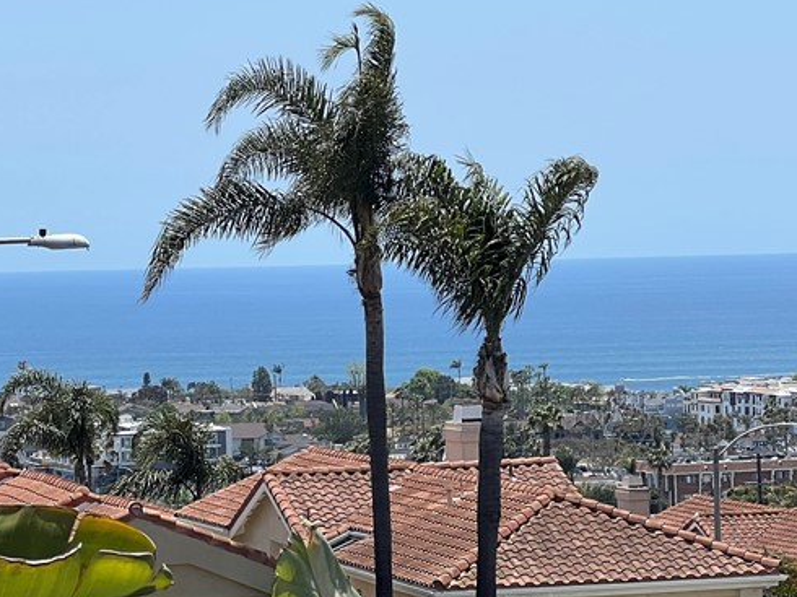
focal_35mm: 161
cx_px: 459
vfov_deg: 9.2
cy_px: 246
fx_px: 3705
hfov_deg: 12.3
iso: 32
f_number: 2.8
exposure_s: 1/1167
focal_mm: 9
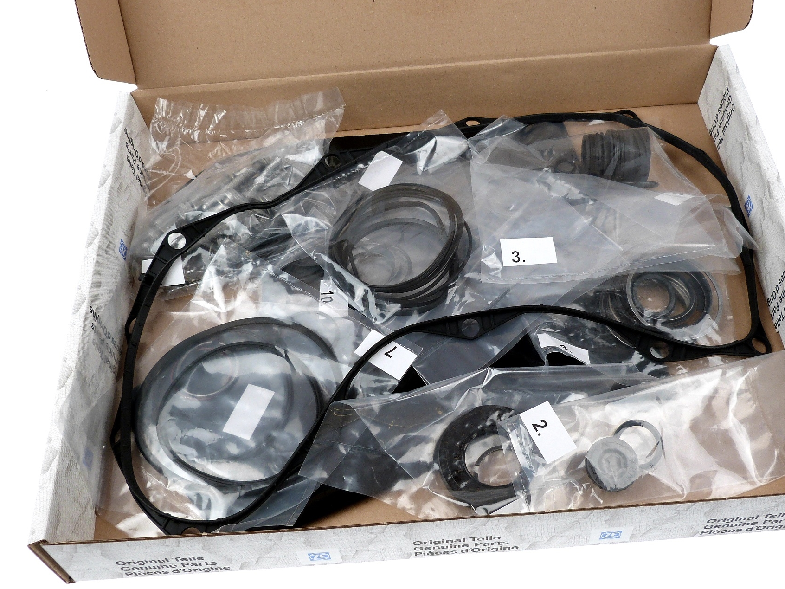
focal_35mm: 39
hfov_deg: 47.7
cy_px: 314
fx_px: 884
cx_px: 446
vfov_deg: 36.8
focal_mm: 5.9
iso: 100
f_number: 3
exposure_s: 1/80
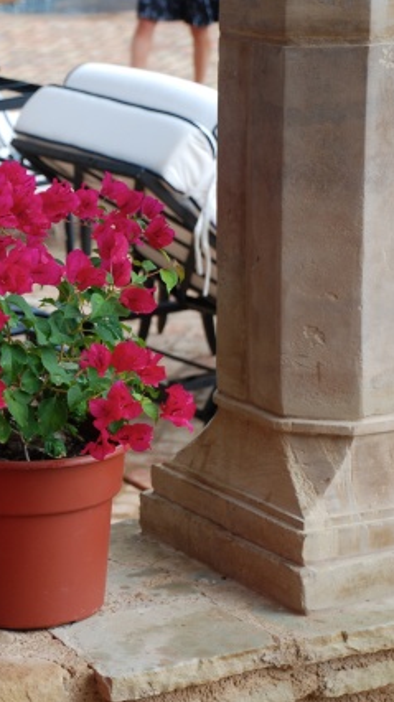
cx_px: -64
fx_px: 2289
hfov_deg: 9.7
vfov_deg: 17.4
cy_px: 351
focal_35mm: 123
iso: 200
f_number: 5
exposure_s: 1/60
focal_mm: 52
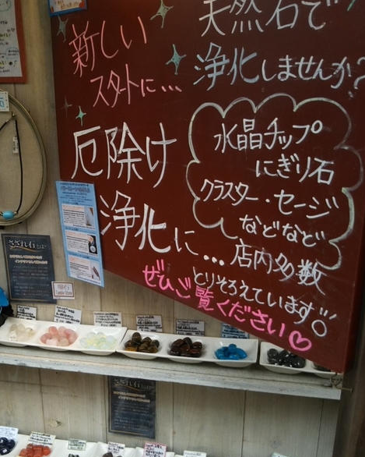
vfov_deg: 45.7
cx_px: 153
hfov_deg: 37.3
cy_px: 261
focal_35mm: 40
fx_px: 540
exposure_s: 1/128
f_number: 2.2
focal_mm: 4
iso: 25
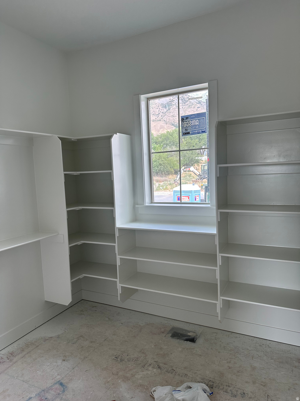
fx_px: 277
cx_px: 150
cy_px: 200
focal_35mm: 24
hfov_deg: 56.8
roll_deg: +1.9
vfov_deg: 71.6
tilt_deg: -6.2
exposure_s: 1/165
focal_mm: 6.86
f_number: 1.78
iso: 80
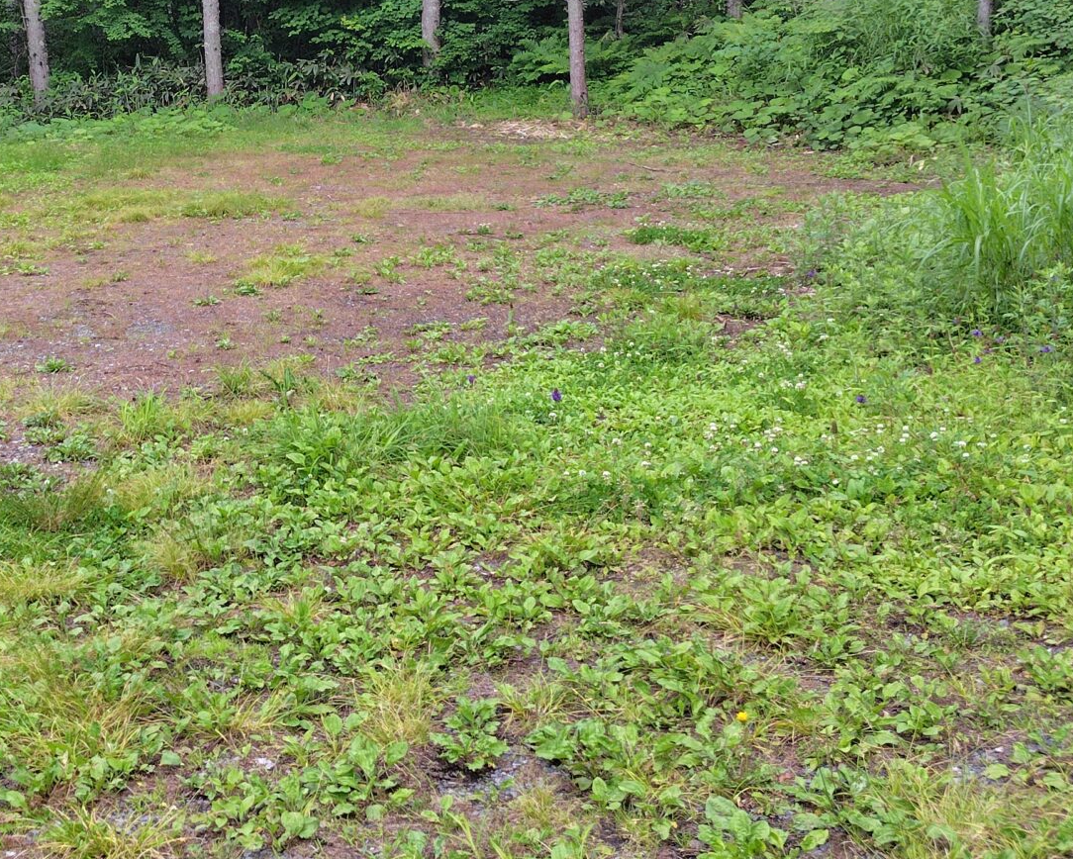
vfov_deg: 27.8
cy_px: 131
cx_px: 208
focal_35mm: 53
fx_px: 1684
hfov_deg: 34.2
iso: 147
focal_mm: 5.6
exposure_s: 1/120
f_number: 1.9
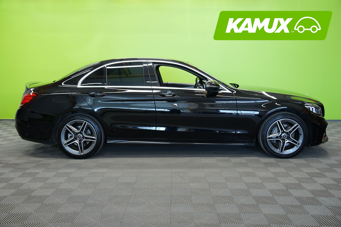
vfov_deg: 36.9
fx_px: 341
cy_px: 114
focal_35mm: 36
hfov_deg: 53.1
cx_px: 170
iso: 500
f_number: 5.6
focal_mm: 36
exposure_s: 1/15
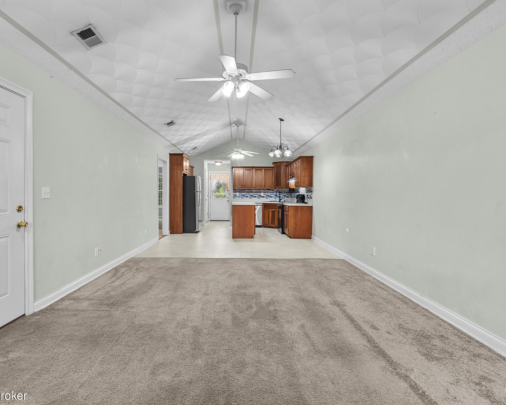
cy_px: 201
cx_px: 236
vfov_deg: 70.9
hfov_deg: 83.2
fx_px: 285
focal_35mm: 19
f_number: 11
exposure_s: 1/3
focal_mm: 16
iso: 1000
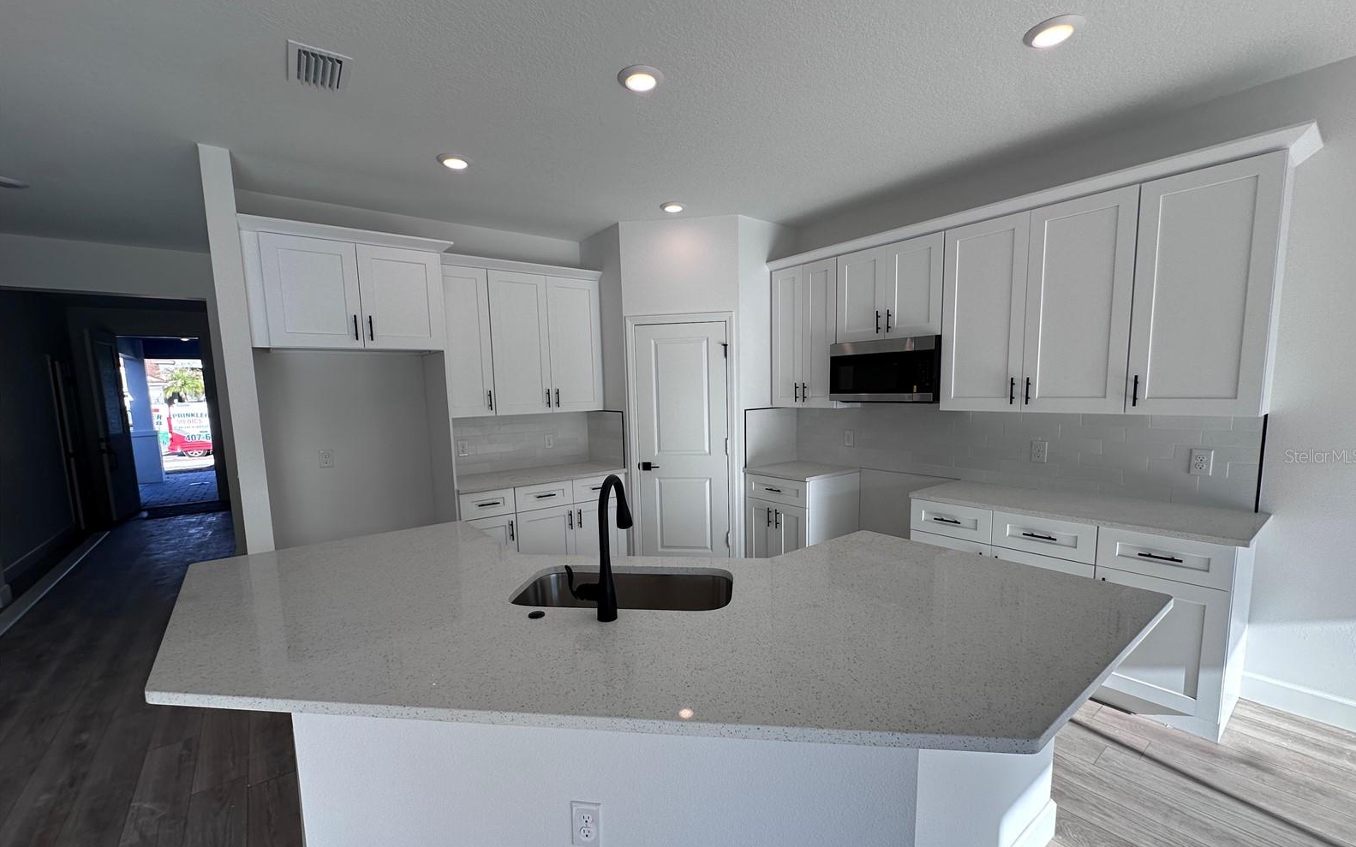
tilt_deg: -5.8
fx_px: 554
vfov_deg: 74.7
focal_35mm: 15
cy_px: 456
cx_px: 680
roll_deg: -0.2
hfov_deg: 101.5
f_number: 2.2
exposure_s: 1/314
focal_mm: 2.22
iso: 40
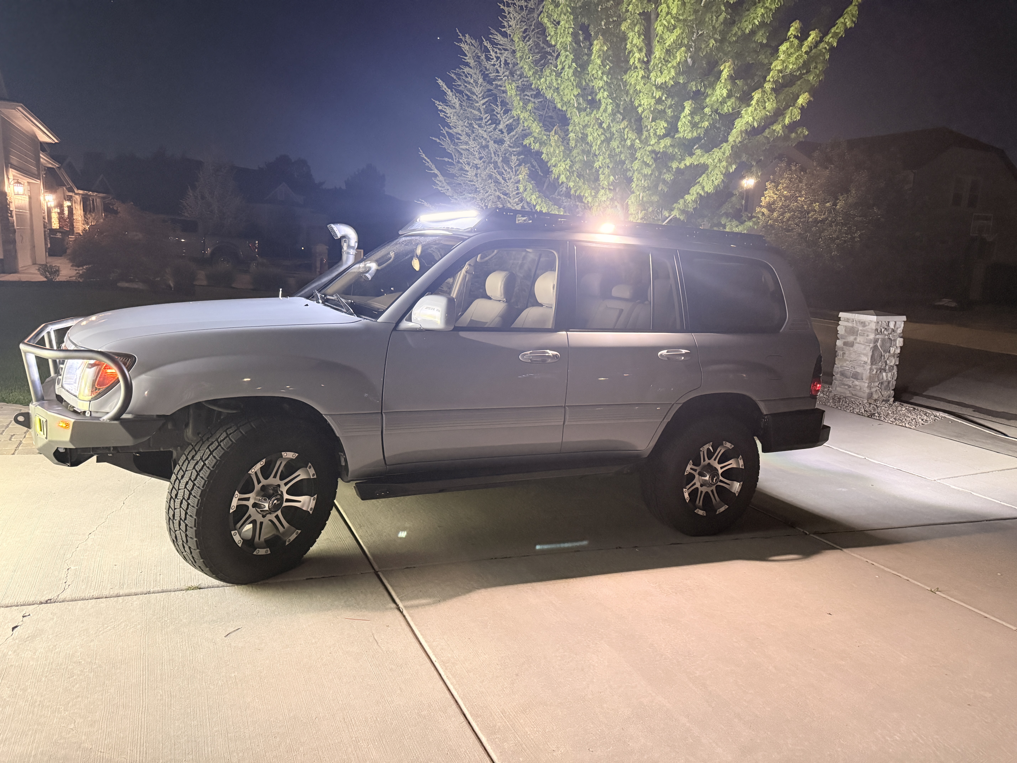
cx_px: 508
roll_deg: -2.2
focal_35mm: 24
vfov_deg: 56.8
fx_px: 705
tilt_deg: -10.6
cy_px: 382
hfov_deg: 71.6
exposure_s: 1/40
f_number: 1.78
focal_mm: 6.76
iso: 800
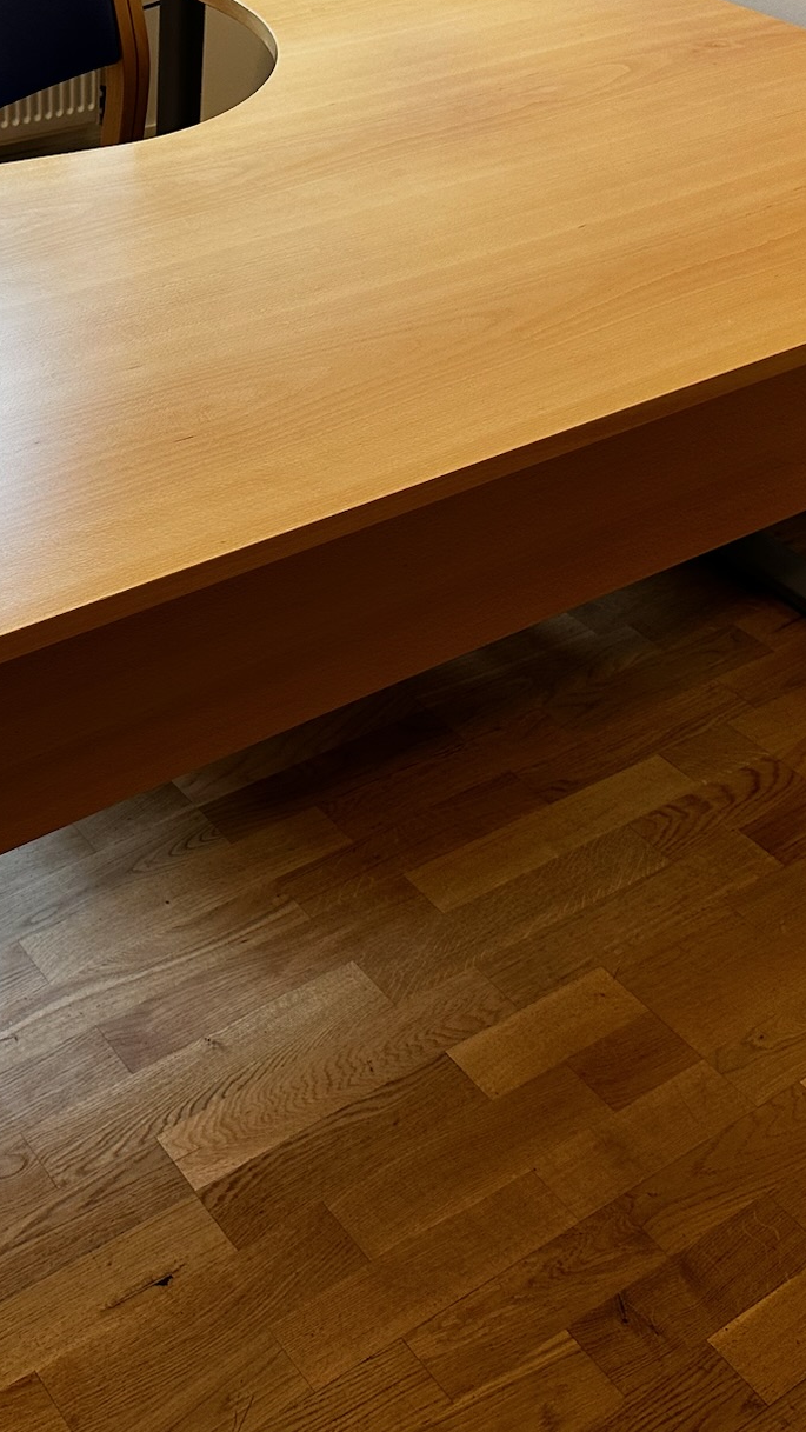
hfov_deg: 26.6
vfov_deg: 46.1
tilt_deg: -34.5
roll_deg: -2.2
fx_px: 1671
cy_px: 575
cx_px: 153
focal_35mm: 44
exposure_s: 1/100
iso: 200
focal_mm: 6.86
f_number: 1.78
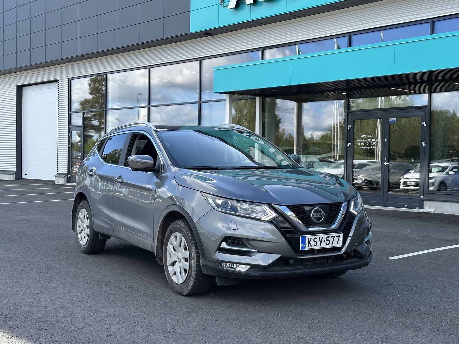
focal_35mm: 48
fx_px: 636
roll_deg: -0.3
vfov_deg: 30.3
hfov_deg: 39.7
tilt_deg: +0.8
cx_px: 230
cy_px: 172
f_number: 1.78
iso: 64
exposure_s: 1/880
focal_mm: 6.86
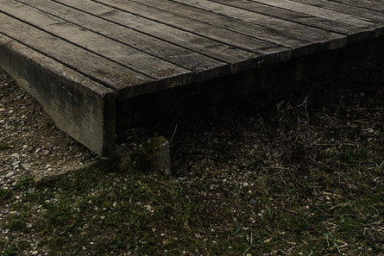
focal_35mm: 69
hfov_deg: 27.1
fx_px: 736
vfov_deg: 17.1
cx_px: 410
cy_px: -171
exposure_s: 1/5
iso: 100
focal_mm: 10
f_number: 9
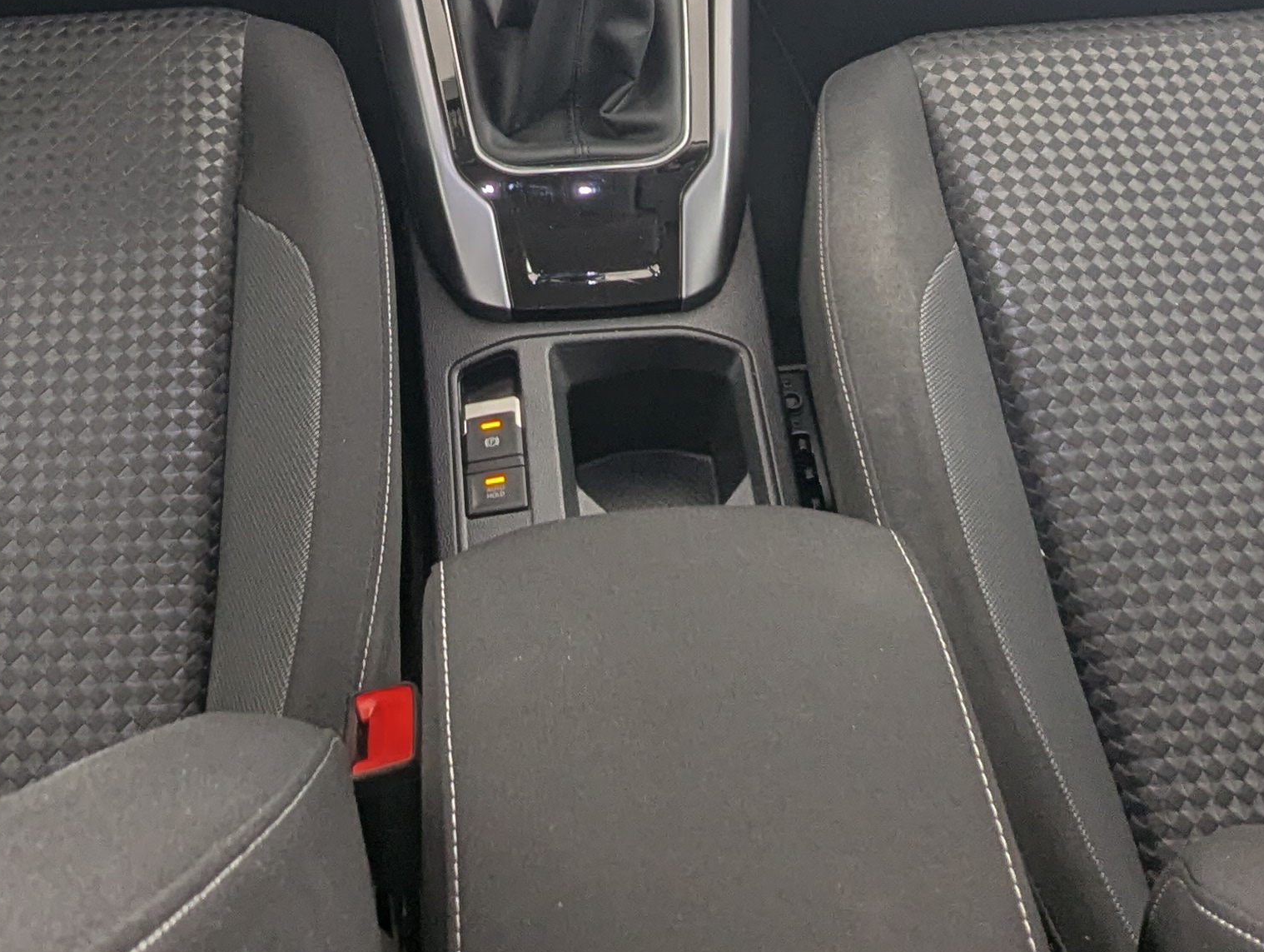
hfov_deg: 43.6
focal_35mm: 43
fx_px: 1572
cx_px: 501
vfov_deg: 31.8
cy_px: 71
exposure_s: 1/23.5
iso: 70
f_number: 2.2
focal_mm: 2.35
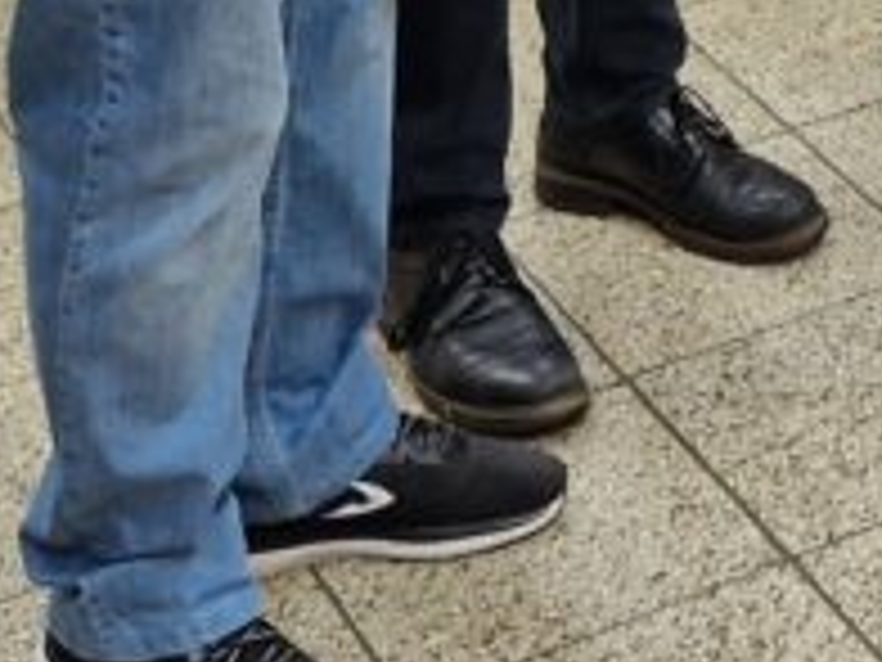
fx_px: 3593
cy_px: -1184
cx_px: 1107
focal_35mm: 141
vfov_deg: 8.9
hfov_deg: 13.5
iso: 100
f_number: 1.8
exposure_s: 1/180
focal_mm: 5.4
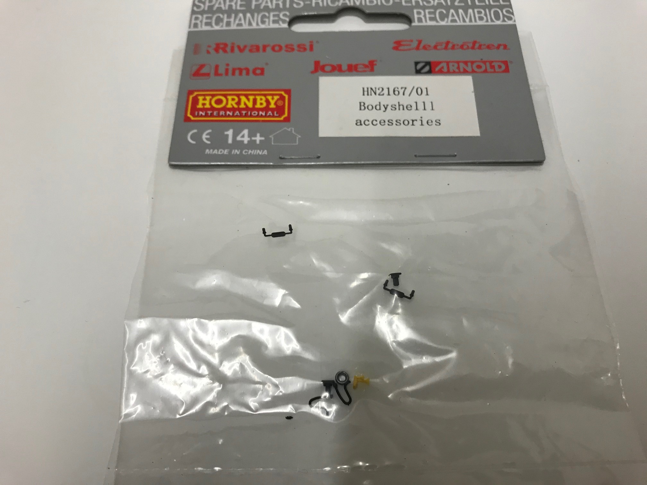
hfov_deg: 63.4
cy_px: 242
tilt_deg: -62.8
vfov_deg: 49.7
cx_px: 324
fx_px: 523
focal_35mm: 28
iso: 25
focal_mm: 3.99
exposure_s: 1/33
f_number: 1.8
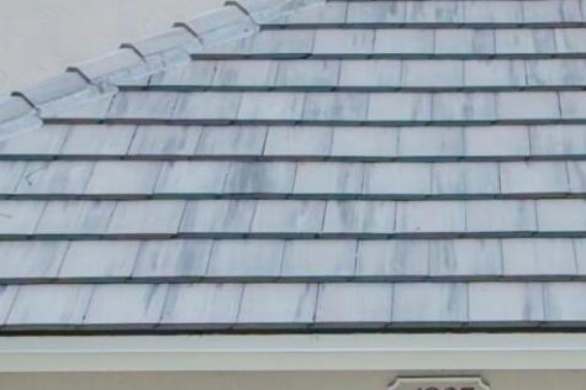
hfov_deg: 20.0
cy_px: 554
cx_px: 473
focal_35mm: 101
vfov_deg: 12.9
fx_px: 1643
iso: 100
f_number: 2.2
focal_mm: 3.05
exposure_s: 1/240
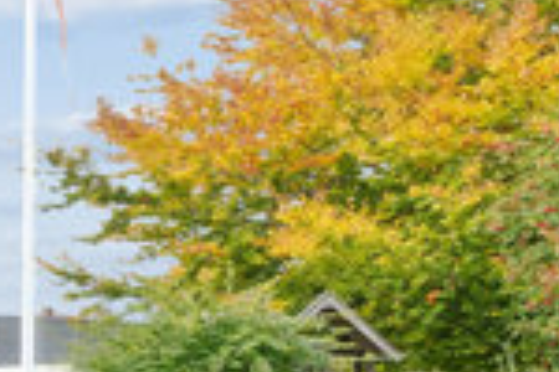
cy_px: 445
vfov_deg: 12.5
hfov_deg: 15.8
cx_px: -499
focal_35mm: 107
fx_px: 1661
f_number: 9
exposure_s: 1/20
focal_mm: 20
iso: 250
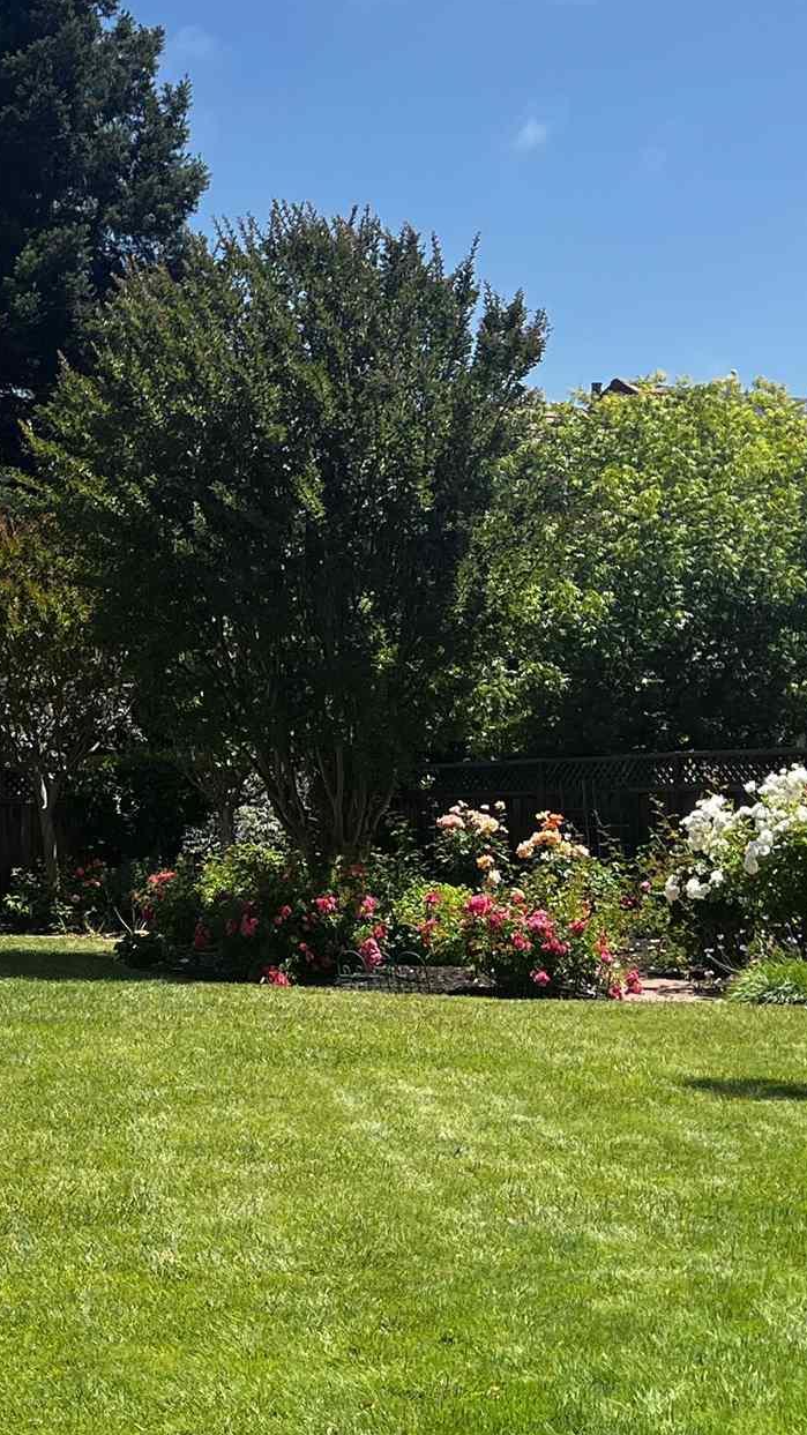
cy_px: 642
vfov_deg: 30.1
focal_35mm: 70
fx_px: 2663
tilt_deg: +2.7
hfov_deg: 16.6
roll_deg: +1.0
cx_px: -119
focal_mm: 5.7
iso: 50
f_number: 1.5
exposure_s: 1/3165
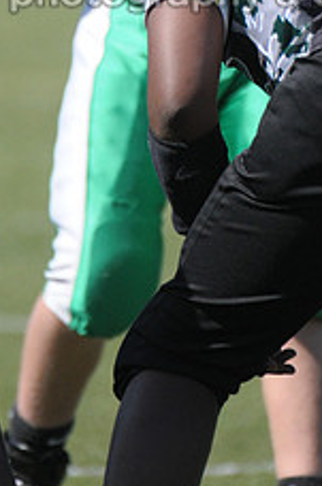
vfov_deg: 1.4
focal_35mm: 1527
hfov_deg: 0.9
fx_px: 20580
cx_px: 283
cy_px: -109
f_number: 4
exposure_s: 1/4000
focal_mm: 400
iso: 640
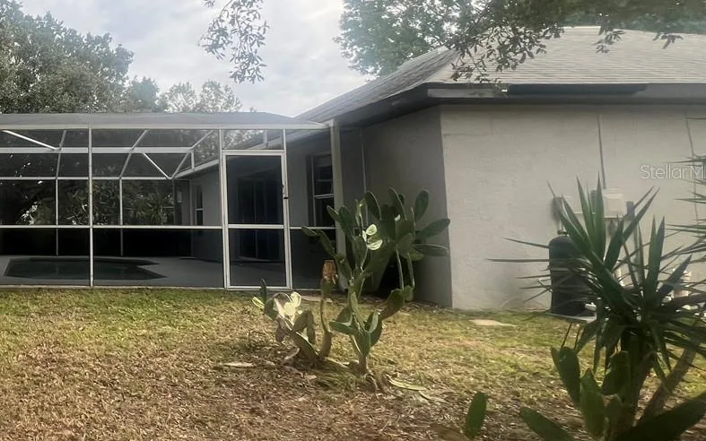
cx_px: 7
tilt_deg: +5.4
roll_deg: -0.5
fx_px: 539
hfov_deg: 53.1
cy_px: 171
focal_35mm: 28
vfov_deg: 44.3
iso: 32
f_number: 1.8
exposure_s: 1/295
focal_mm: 1.57
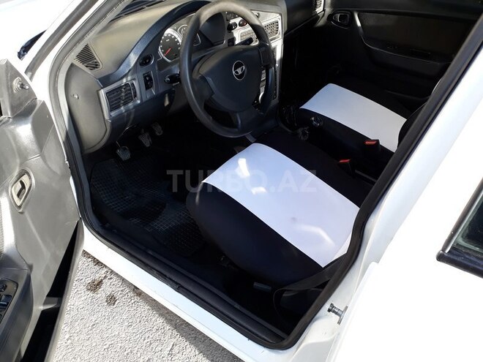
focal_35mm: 27
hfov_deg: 65.3
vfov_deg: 51.4
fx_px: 377
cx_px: 242
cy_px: 181
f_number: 1.9
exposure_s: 1/120
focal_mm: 3.6
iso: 50
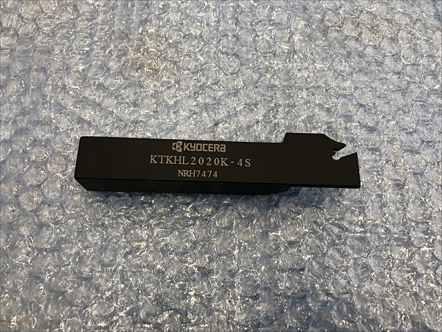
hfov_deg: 63.4
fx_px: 358
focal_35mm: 28
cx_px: 221
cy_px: 166
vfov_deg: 49.7
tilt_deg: -72.9
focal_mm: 3.99
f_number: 1.8
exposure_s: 1/30
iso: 20
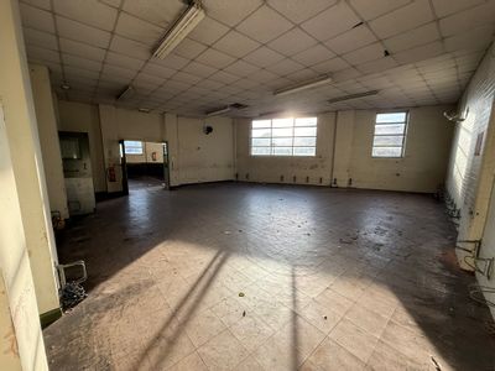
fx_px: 200
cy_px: 186
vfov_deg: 85.7
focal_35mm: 14
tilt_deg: -8.3
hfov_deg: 102.1
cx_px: 248
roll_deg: +0.3
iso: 64
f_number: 2.2
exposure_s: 1/284
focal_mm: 2.22
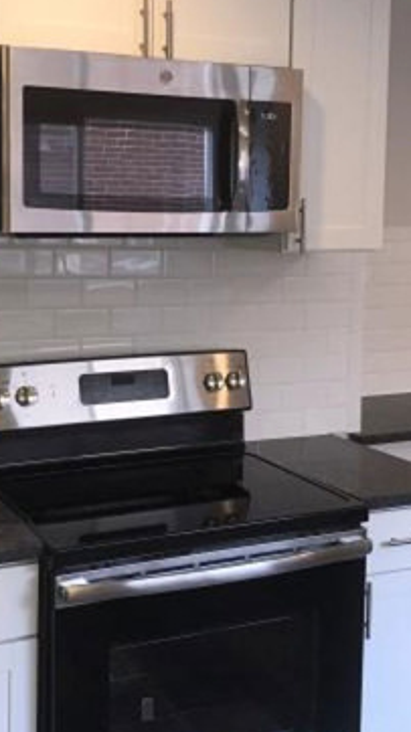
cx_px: 196
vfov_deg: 38.4
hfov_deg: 22.2
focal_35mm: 54
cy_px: 309
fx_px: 1049
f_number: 1.8
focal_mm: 3.99
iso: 80
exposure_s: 1/120
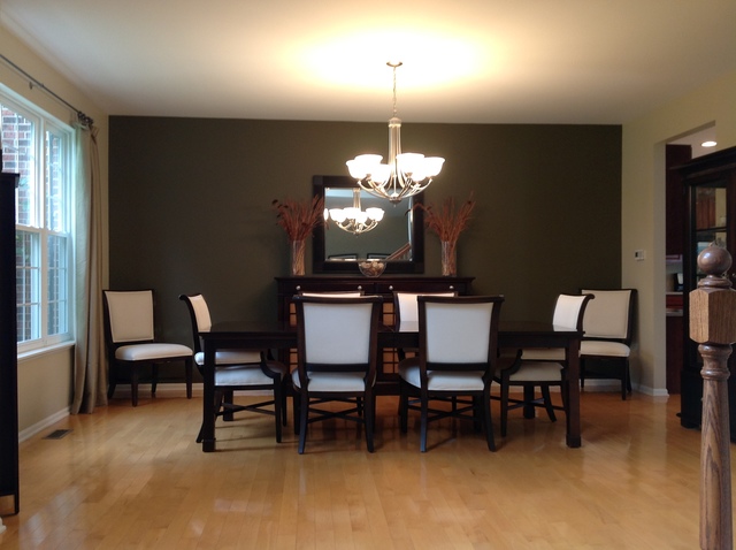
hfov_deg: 52.7
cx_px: 368
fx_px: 743
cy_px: 275
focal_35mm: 35
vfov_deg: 40.6
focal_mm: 4.28
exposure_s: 1/17
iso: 80
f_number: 2.4
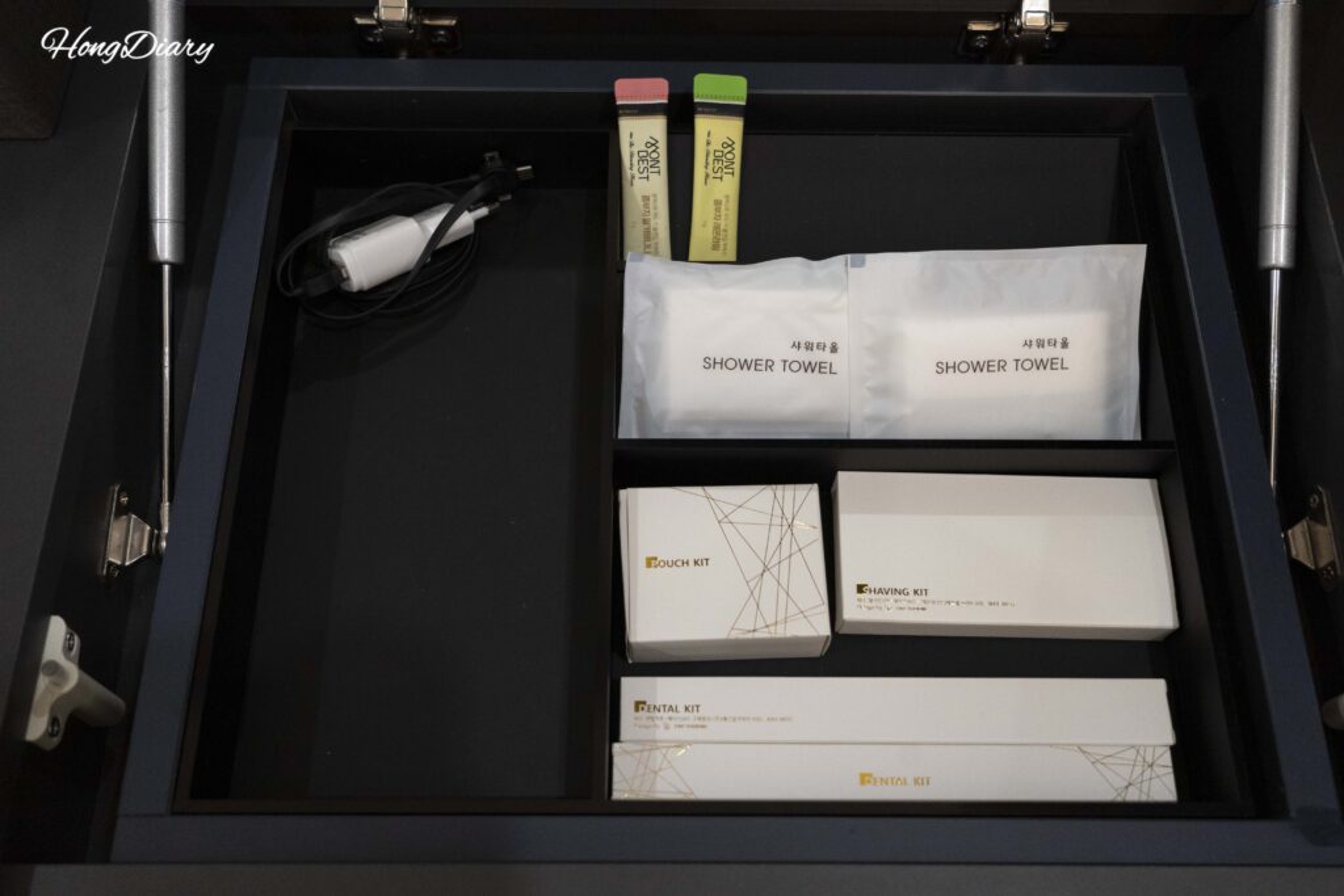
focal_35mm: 35
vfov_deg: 37.9
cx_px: 672
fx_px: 1307
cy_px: 448
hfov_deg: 54.4
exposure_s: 1/160
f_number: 4.5
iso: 5000
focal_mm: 35
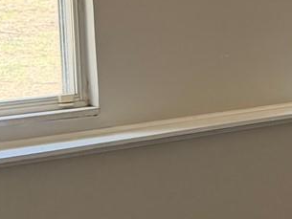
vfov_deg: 11.7
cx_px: 499
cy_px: 12
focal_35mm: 126
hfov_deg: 14.1
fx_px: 1063
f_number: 1.78
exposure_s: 1/223
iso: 160
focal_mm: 6.76
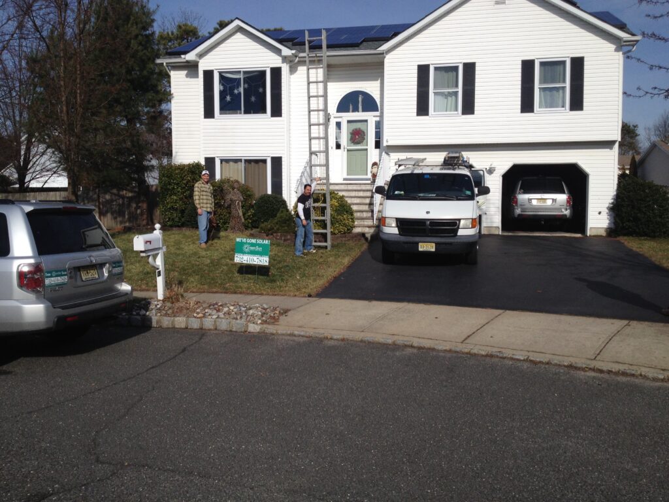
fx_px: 676
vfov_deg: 40.7
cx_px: 334
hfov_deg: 52.6
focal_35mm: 35
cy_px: 251
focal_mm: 4.28
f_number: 2.4
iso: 50
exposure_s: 1/3953
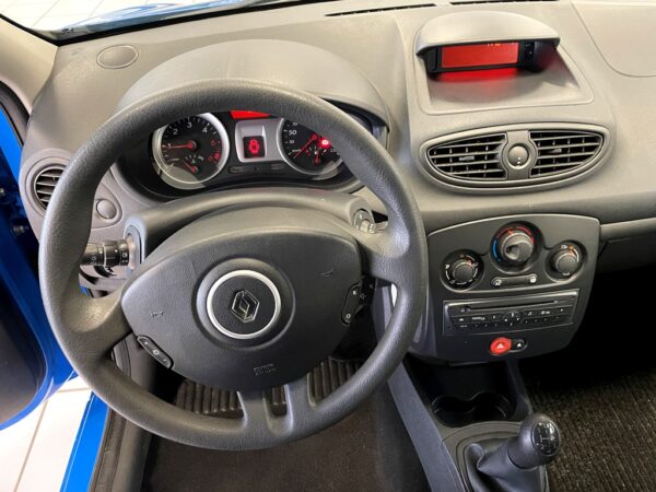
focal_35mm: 26
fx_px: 493
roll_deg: +2.3
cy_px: 246
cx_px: 328
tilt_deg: -40.7
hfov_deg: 67.3
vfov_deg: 53.1
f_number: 1.6
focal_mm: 4.2
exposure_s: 1/33
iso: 640
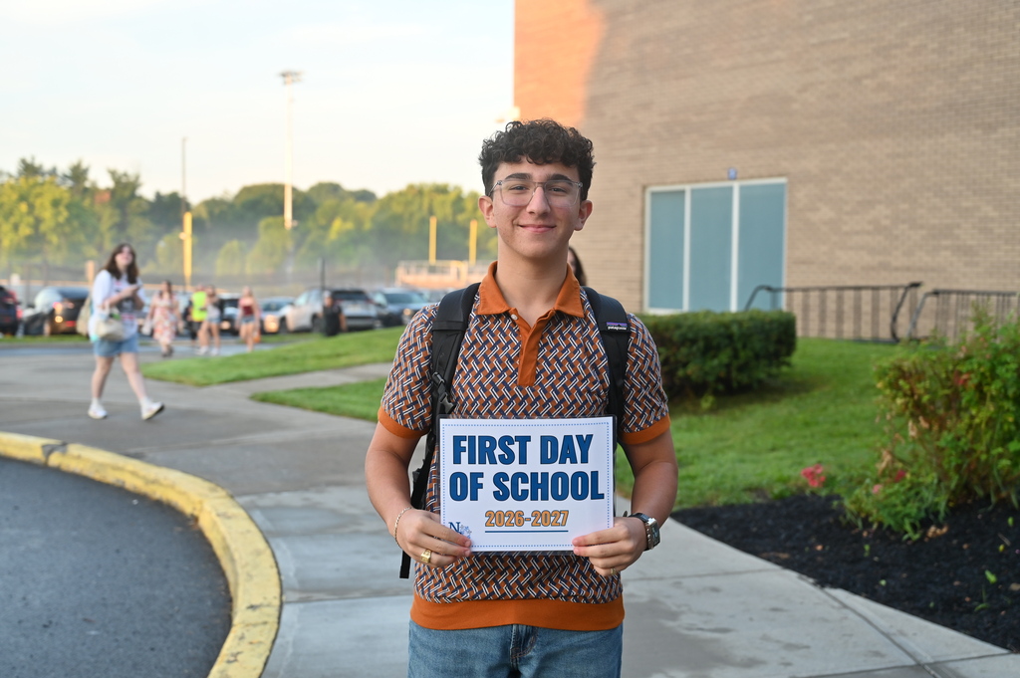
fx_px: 1331
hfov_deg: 41.9
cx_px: 510
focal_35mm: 47
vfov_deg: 28.6
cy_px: 339
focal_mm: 47
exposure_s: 1/250
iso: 280
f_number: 4
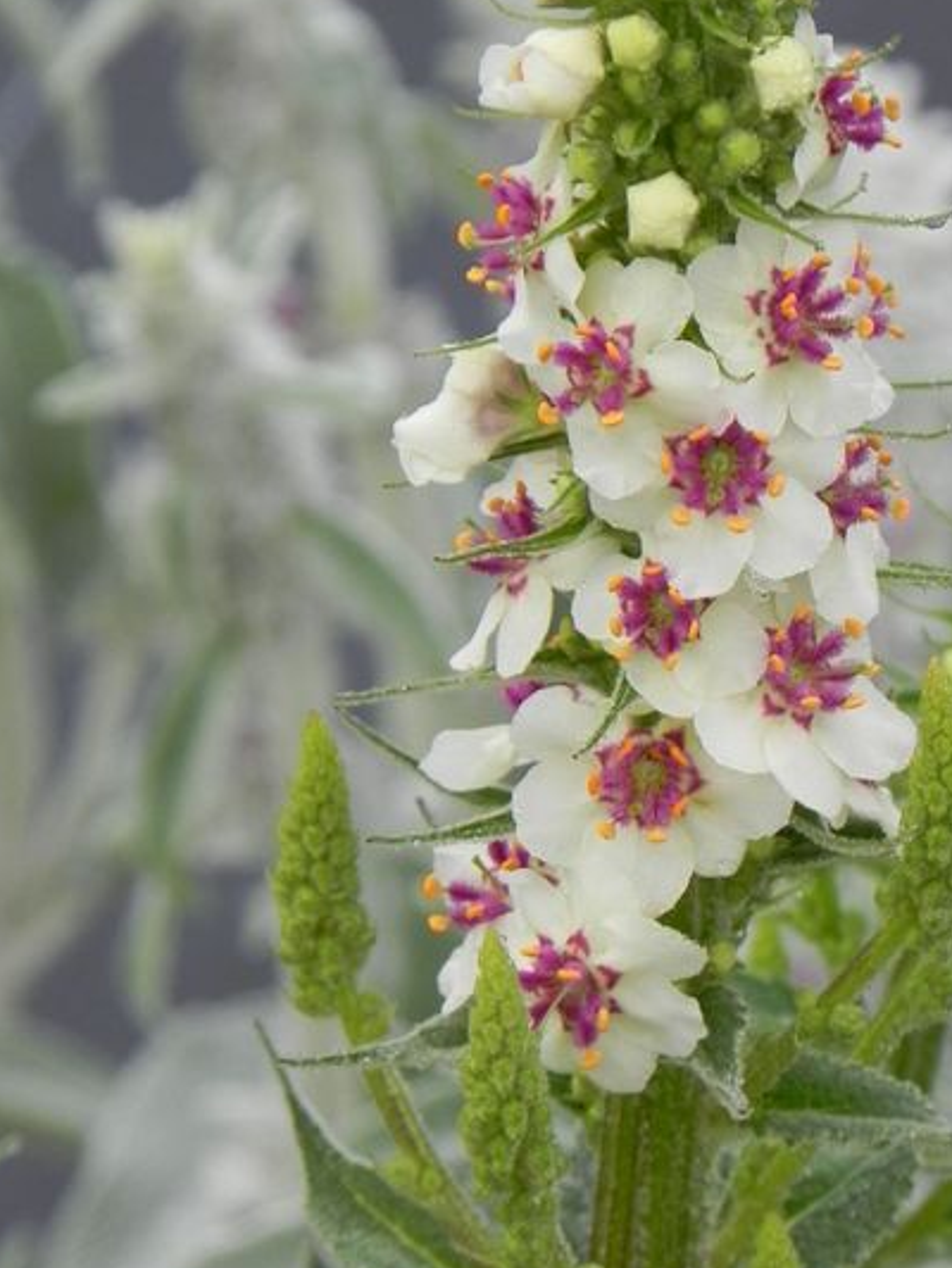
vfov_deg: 4.5
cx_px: 652
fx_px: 16018
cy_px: 538
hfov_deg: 3.4
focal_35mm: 437
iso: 160
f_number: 5
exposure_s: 1/125
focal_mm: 51.8
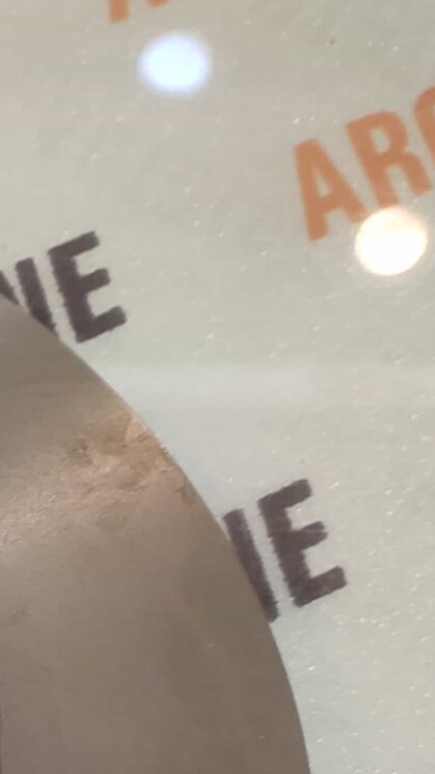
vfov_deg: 29.6
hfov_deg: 13.4
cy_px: 850
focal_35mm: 64
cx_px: -629
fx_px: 1313
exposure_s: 1/33
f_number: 1.79
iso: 134
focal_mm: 4.74
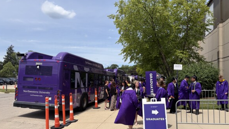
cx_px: 113
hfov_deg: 66.0
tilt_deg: -0.2
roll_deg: +0.0
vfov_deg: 40.0
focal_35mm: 29
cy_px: 80
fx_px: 176
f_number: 1.6
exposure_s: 1/6993
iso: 64
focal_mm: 5.96
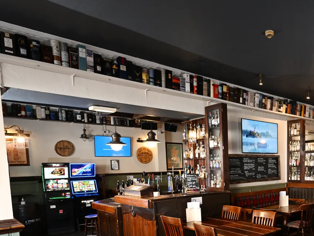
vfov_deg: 44.6
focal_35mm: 30
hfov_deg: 56.0
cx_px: 248
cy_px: 188
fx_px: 272
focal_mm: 14
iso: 800
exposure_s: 1/10
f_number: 8
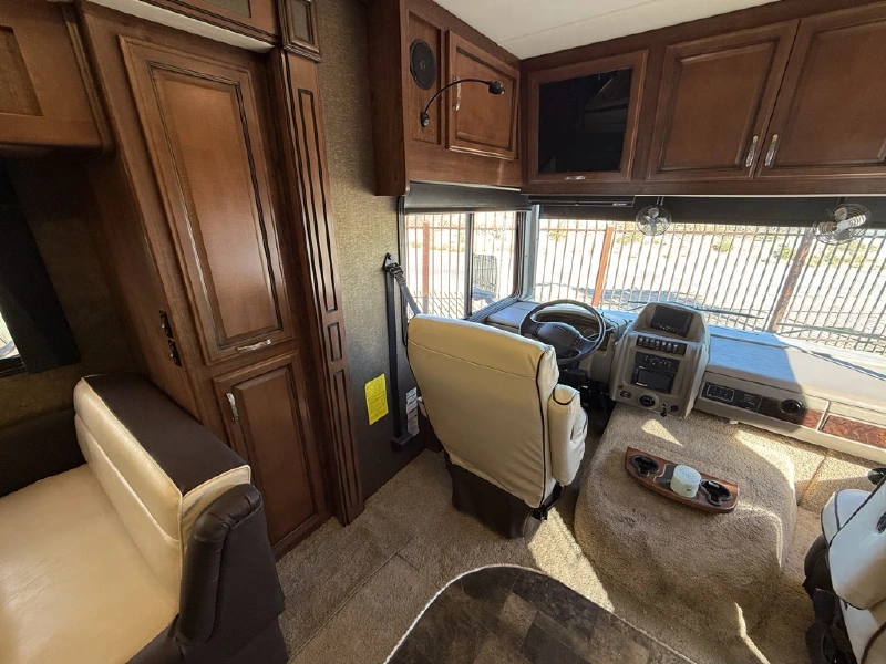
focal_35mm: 14
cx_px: 443
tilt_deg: -19.7
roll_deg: -1.0
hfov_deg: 102.1
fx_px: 358
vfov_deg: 85.7
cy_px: 332
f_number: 2.2
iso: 100
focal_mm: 2.22
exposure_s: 1/99
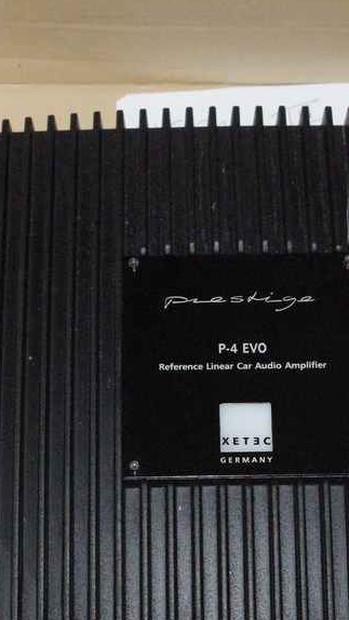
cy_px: 331
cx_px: 165
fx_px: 1793
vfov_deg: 19.6
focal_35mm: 109
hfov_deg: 11.1
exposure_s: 1/45
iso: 1600
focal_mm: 35
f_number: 6.7
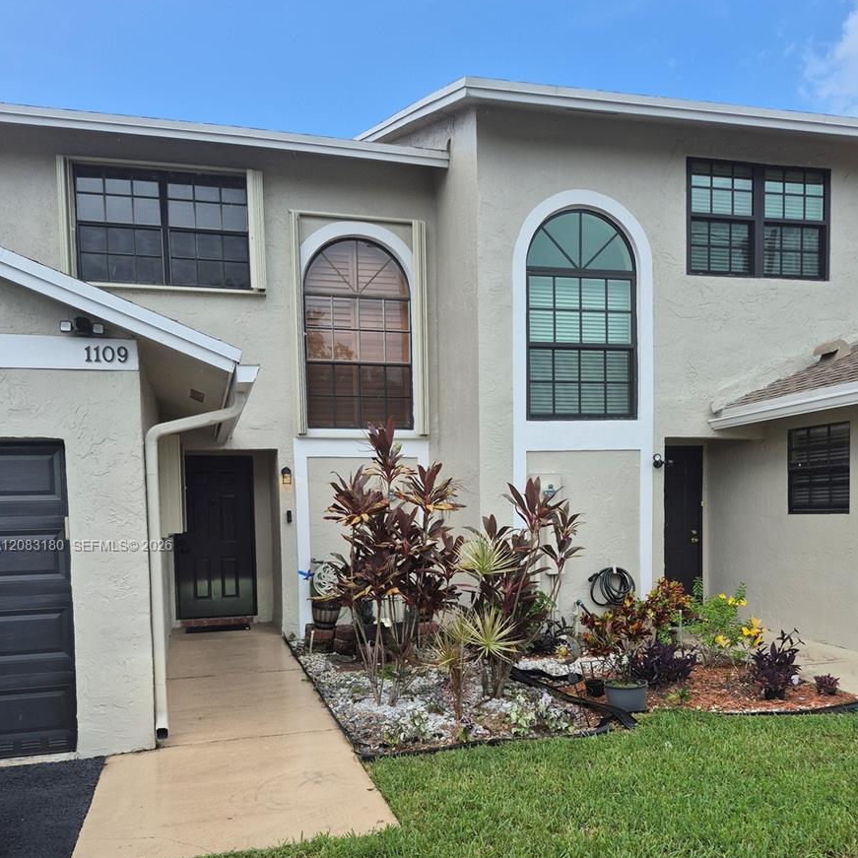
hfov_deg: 57.3
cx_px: 433
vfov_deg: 56.5
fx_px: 785
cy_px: 547
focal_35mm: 28
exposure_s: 1/592
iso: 25
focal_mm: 5.4
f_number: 1.8
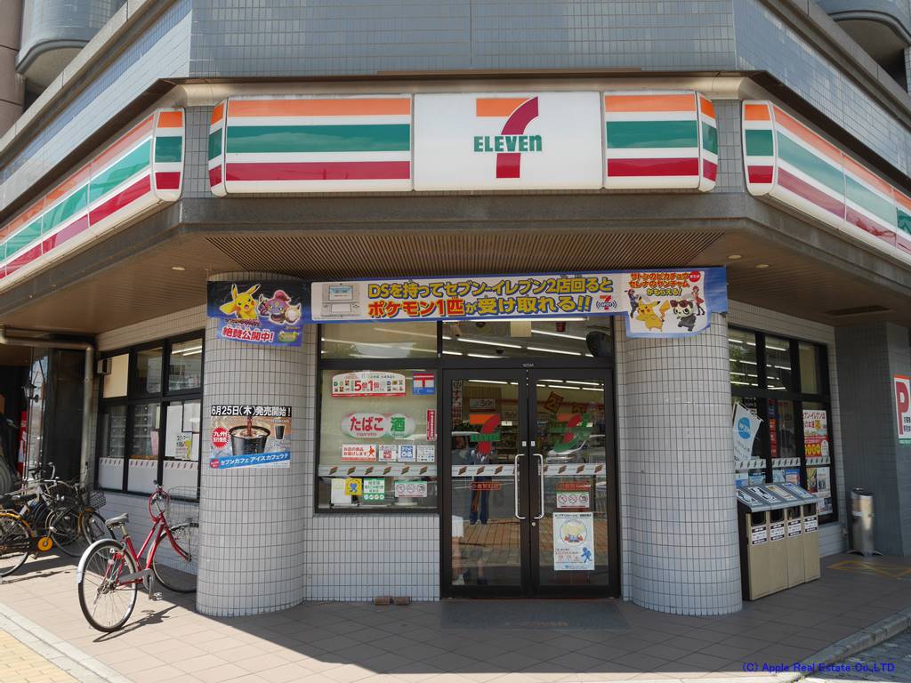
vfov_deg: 46.8
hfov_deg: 60.0
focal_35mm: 30
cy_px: 342
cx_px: 456
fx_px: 790
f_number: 6.3
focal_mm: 15
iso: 200
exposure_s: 1/320
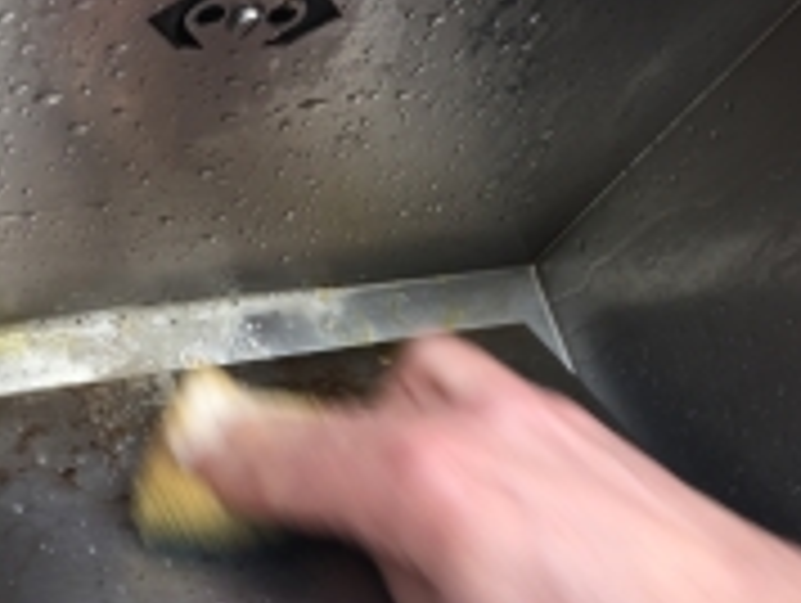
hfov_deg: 33.7
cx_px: 333
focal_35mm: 57
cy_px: 542
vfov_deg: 25.0
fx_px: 1321
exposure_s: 1/60
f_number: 2.2
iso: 32
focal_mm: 4.15
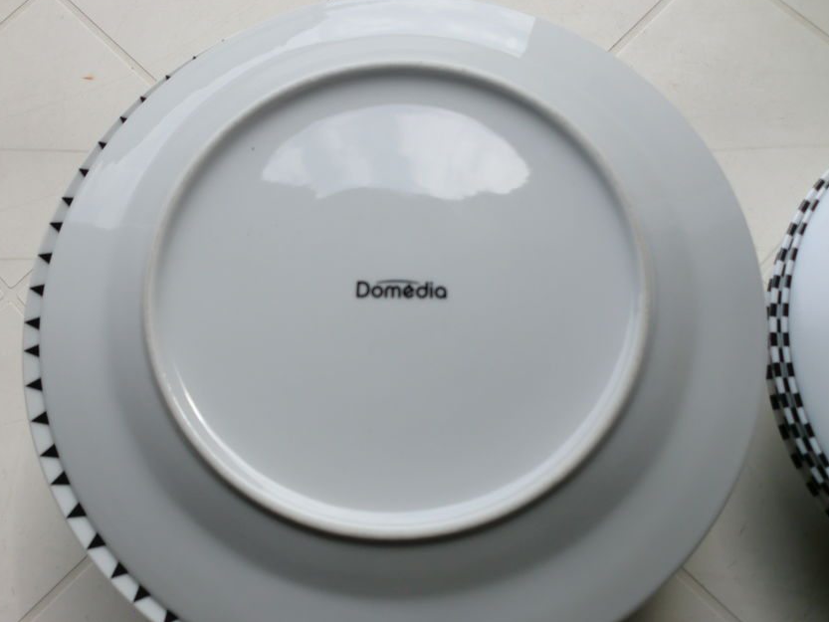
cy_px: 346
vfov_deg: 34.3
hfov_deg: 44.7
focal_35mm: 42
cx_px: 378
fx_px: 1006
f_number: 3.1
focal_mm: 6.3
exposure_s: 1/800
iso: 64
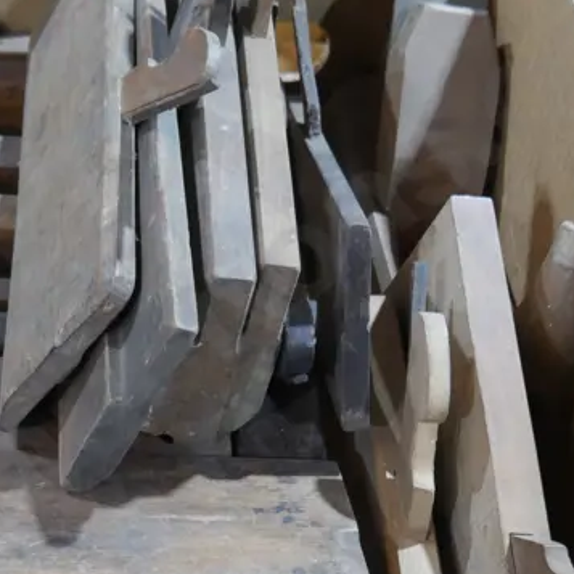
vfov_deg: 24.1
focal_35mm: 71
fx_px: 1332
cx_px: 109
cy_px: 406
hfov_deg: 23.9
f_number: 3.5
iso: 1000
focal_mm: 14
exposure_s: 1/60
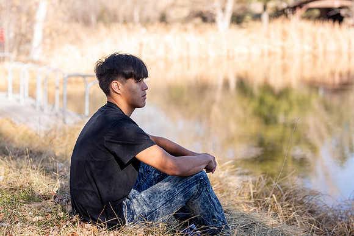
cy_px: 118
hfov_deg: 23.9
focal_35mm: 85
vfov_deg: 16.1
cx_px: 177
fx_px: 836
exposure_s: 1/200
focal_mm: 85
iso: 31
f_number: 3.2
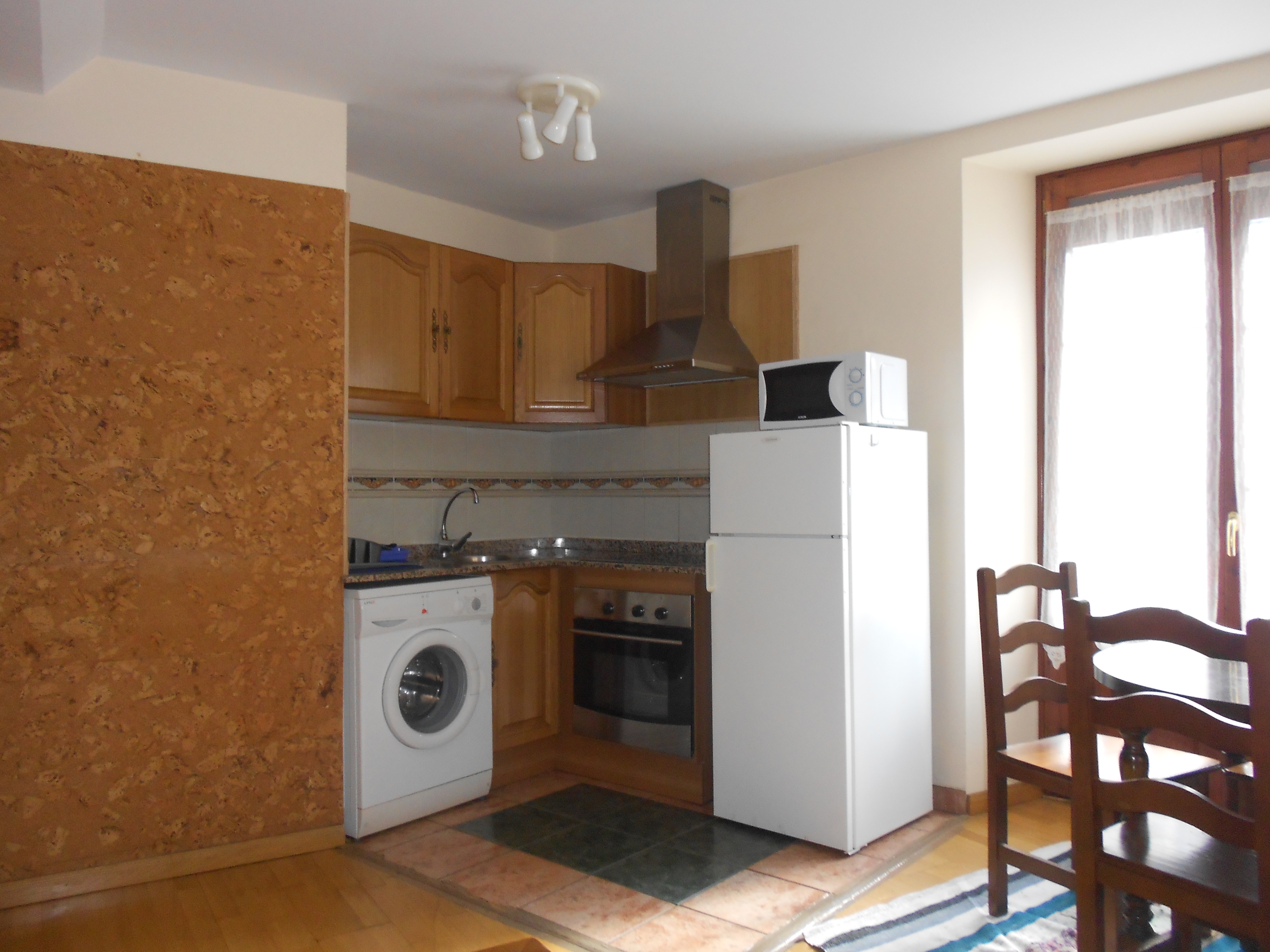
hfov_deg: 67.3
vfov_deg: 53.1
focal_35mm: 26
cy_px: 476
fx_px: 954
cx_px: 635
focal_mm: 4.6
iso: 200
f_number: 3.2
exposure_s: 1/25
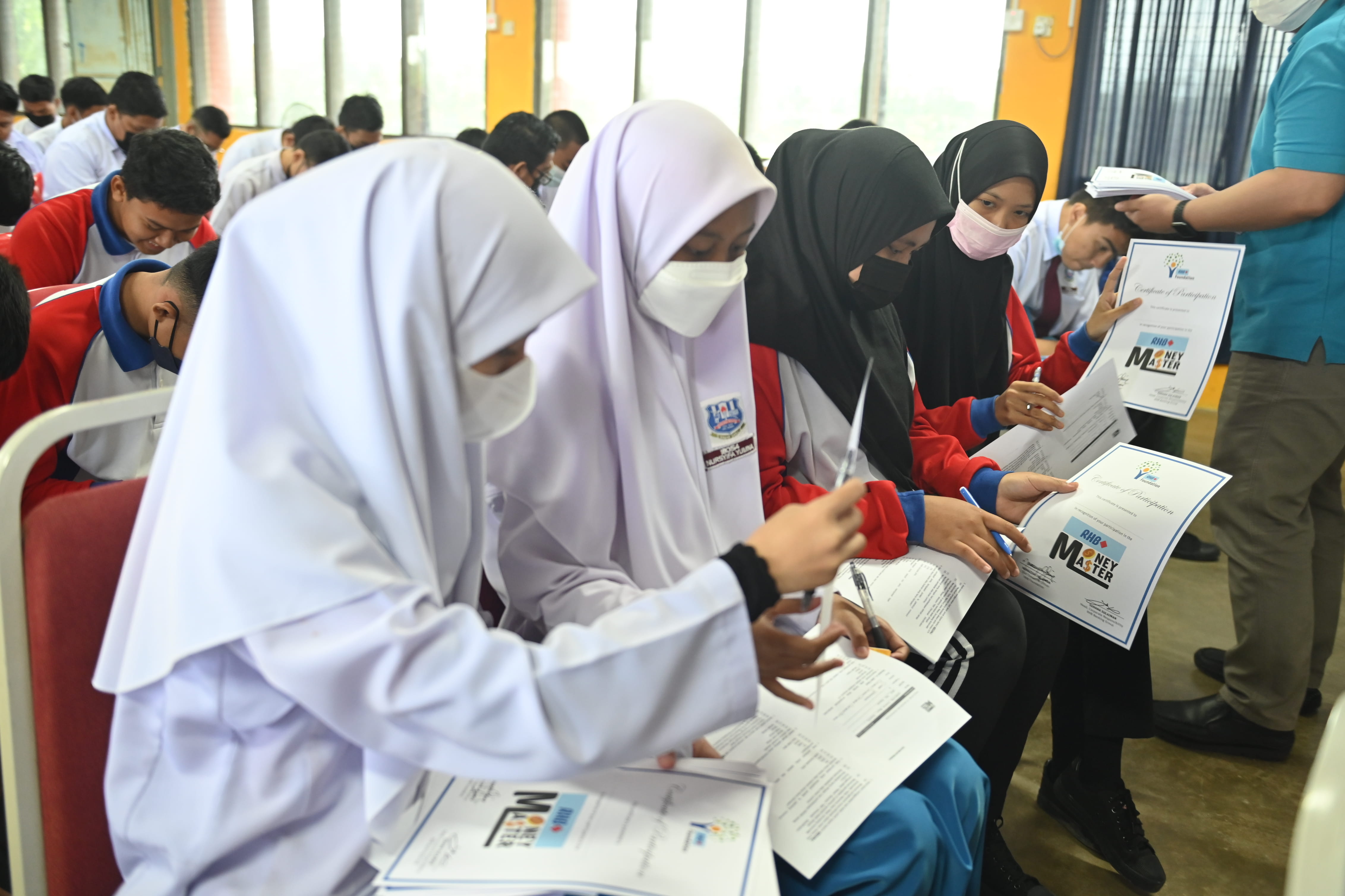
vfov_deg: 41.1
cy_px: 448
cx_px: 672
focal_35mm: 32
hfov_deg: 58.7
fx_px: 1195
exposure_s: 1/100
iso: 1600
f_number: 2.8
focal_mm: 32
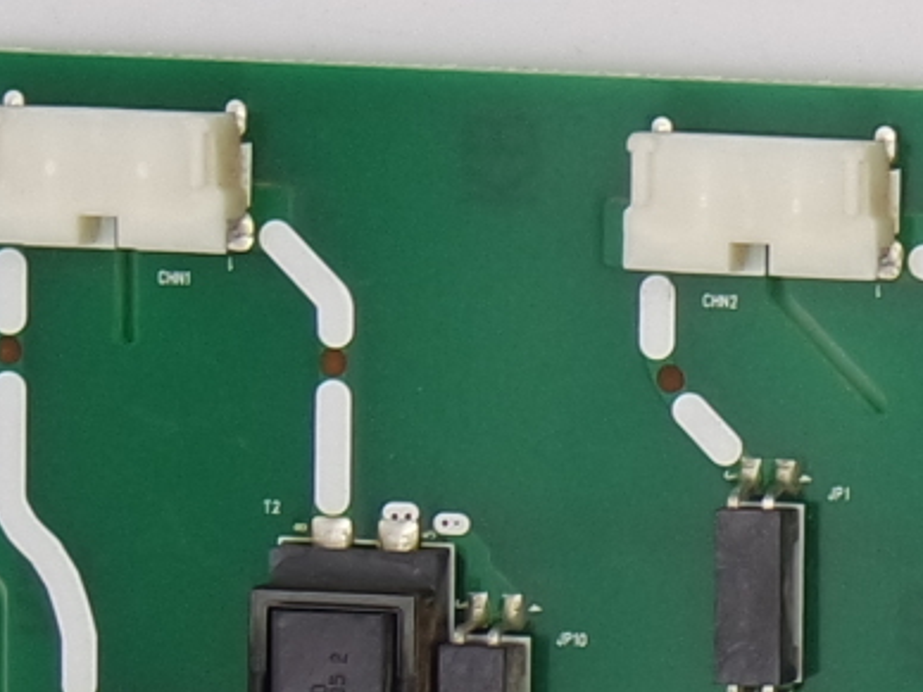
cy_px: 426
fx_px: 6879
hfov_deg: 6.7
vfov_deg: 5.8
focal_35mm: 258
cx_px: 3140
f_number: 5.6
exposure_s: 1/100
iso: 160
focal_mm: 13
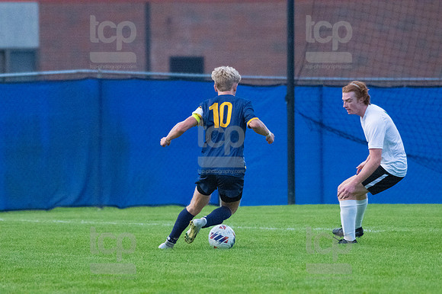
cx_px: 221
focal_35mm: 525
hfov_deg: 3.9
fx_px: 6442
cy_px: 147
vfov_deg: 2.6
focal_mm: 350
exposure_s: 1/2000
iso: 6400
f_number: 5.6
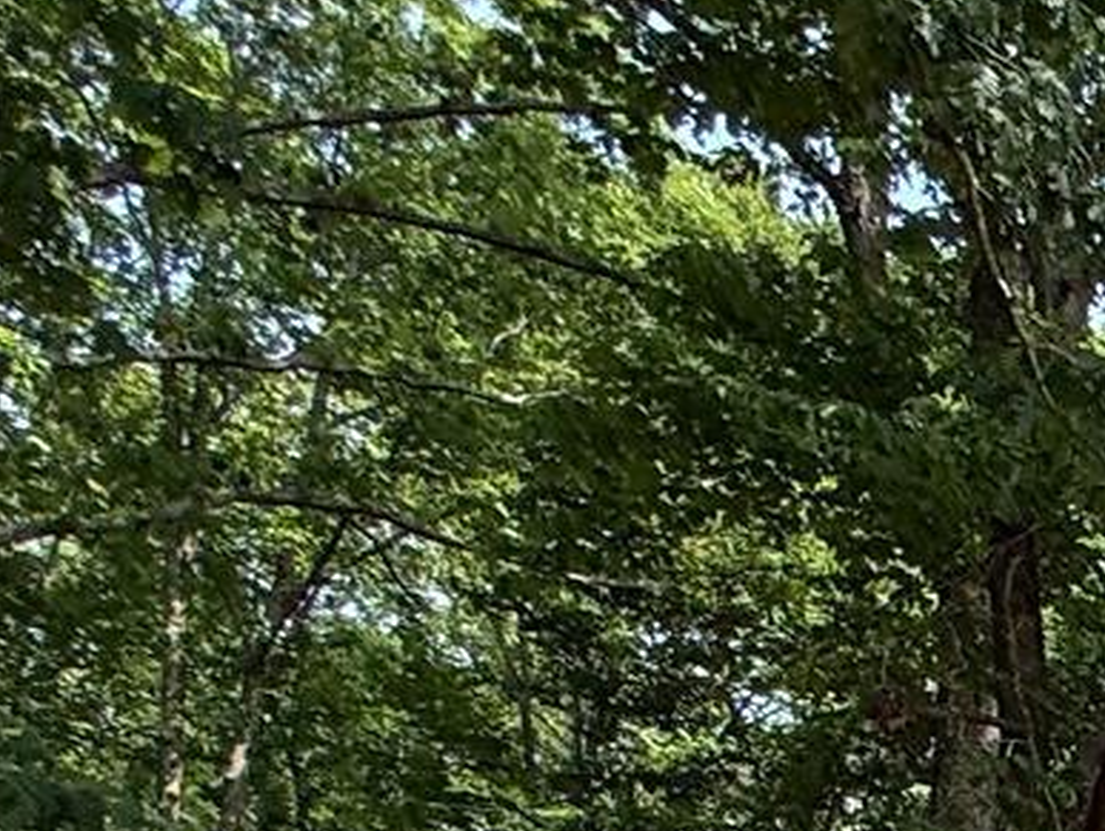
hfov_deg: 17.1
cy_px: 1605
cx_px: 2344
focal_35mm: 74
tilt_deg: +4.0
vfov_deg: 16.0
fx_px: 2364
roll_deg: -1.4
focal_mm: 2.22
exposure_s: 1/419
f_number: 2.2
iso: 50
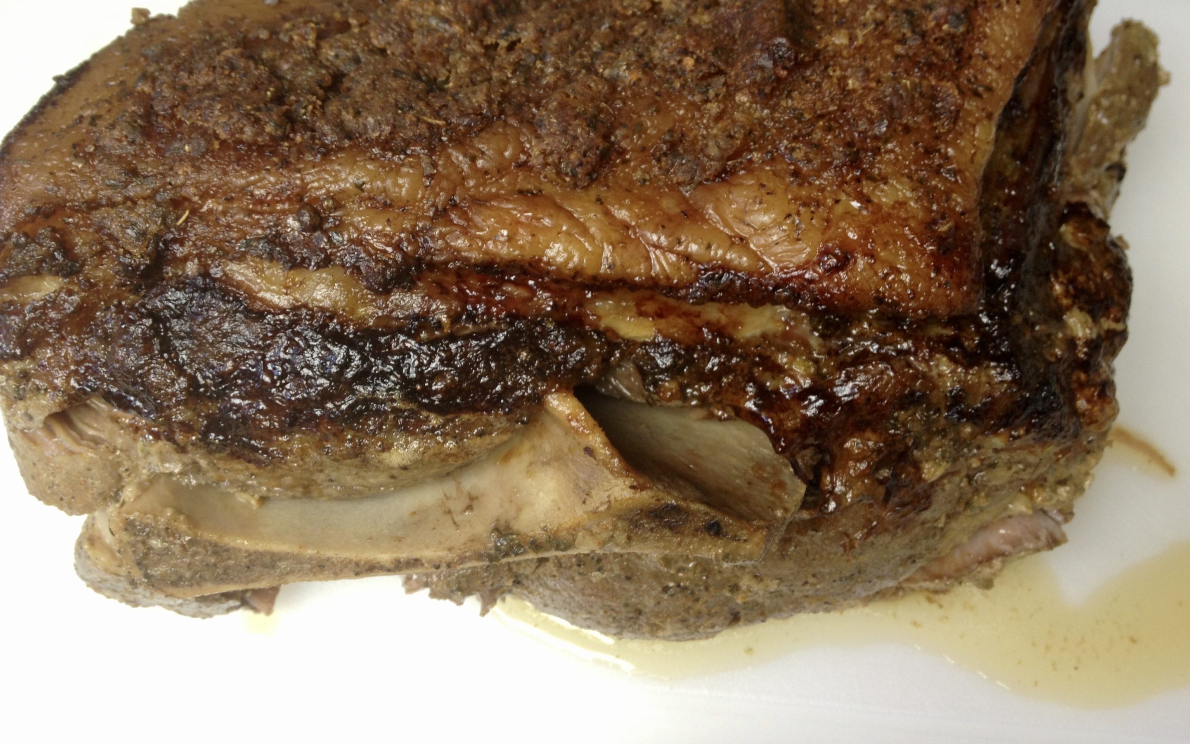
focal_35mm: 38
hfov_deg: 51.5
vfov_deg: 33.5
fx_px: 1232
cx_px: 609
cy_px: 301
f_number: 2.4
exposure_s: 1/30
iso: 64
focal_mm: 4.28
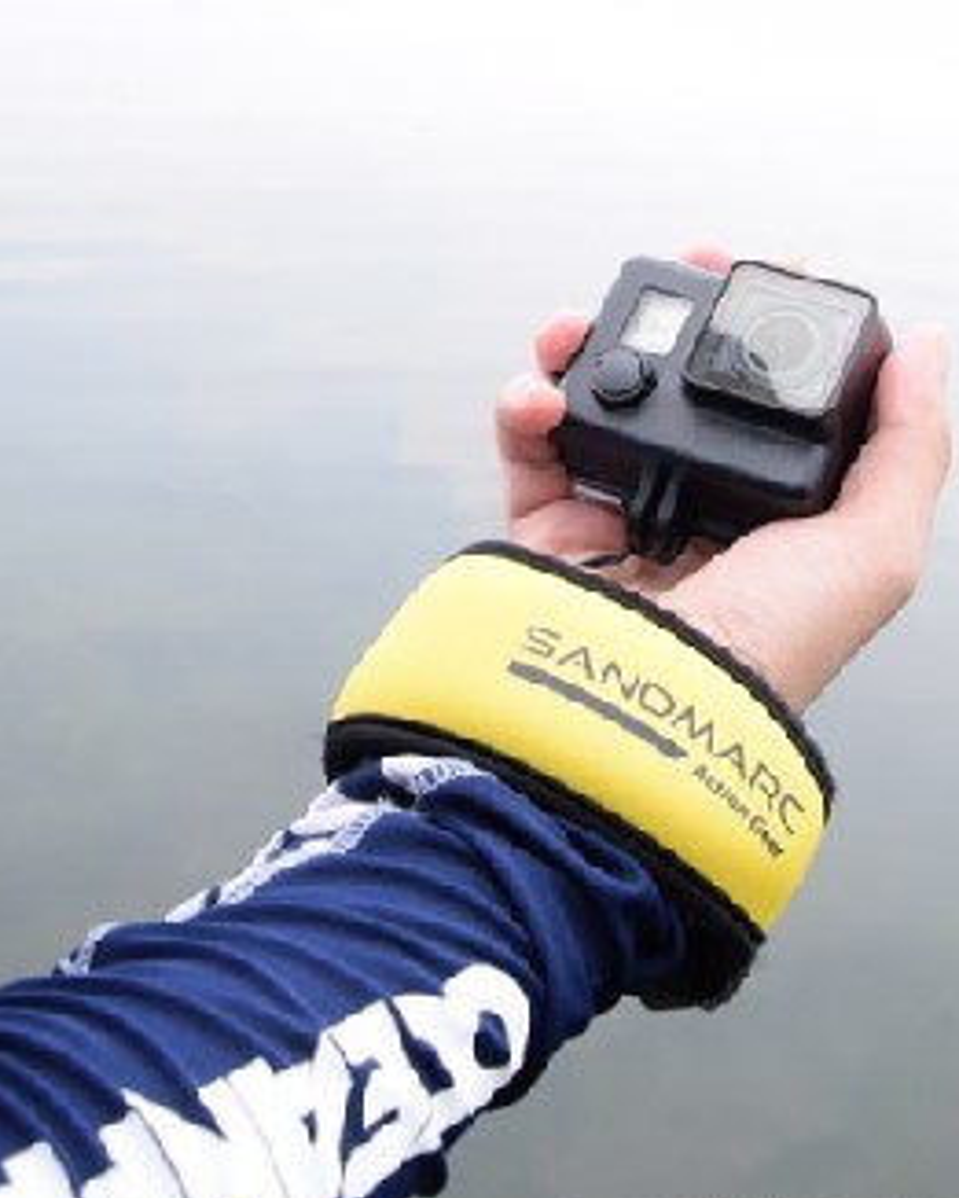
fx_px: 2021
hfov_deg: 26.7
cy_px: 239
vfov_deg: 32.1
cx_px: 525
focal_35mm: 57
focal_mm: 22
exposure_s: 1/40
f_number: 8
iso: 100
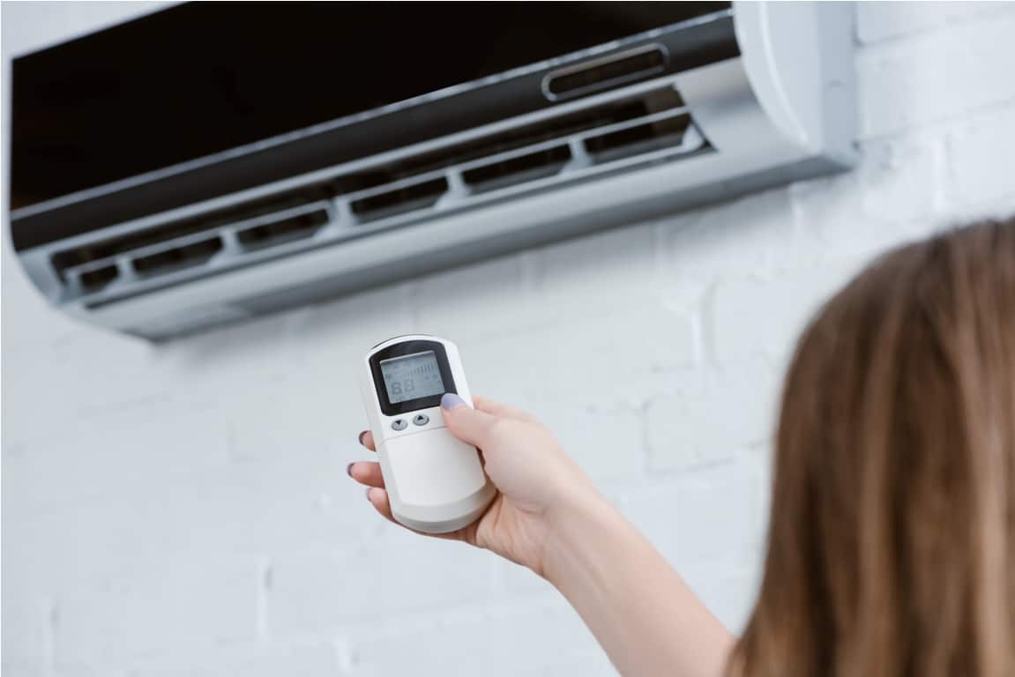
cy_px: 338
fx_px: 2961
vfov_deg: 13.0
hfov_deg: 19.5
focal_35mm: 105
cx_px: 508
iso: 320
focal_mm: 105
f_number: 8
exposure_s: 1/160
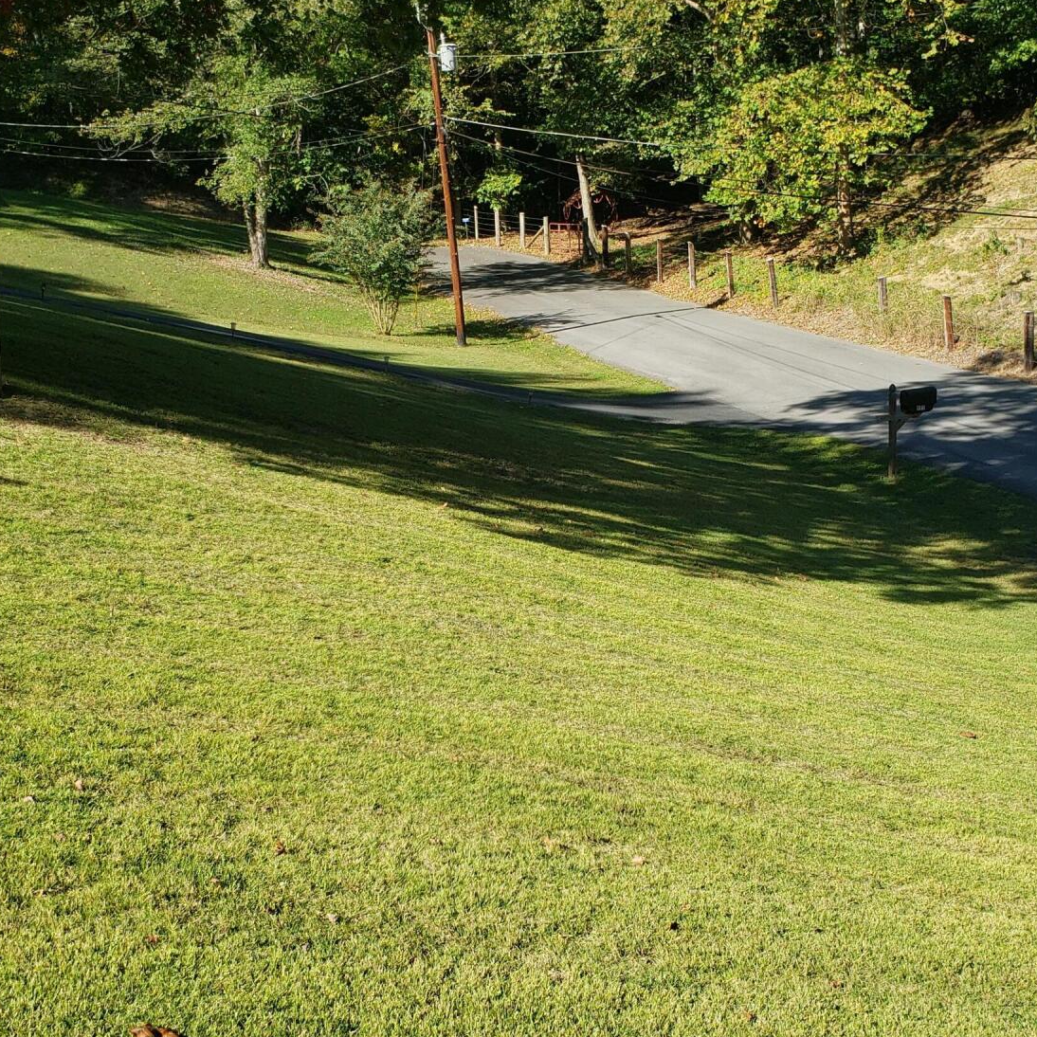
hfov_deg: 40.0
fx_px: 1423
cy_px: 516
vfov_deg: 40.0
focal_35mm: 42
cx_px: 518
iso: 50
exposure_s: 1/827
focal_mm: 4.3
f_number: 2.4
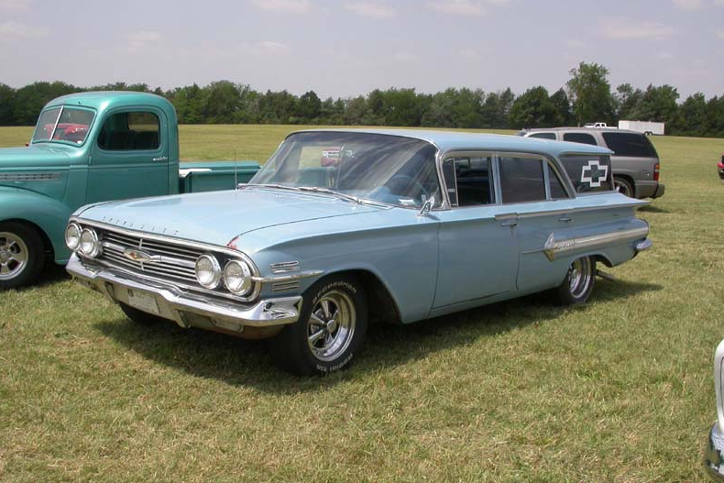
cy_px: 257
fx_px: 805
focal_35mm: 40
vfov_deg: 33.4
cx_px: 363
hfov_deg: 48.5
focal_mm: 7.85
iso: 100
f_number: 7.5
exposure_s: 1/364
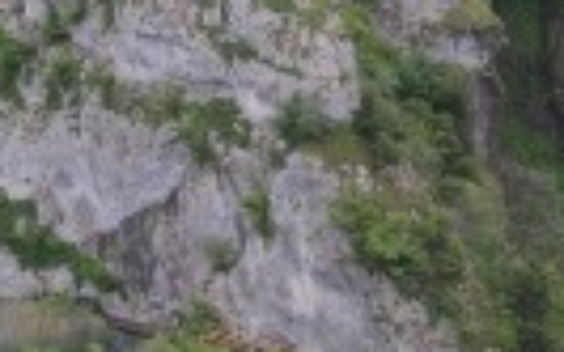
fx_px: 3058
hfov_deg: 10.3
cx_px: 751
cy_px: 609
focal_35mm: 199
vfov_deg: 6.5
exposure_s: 1/100
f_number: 9
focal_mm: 48
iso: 320
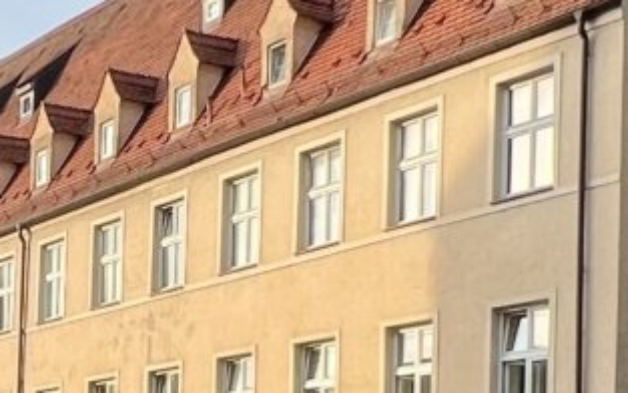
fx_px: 1507
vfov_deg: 14.0
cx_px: 120
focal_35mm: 88
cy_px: 571
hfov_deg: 23.2
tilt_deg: +0.3
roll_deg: -1.0
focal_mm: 1.57
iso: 32
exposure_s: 1/504
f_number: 1.8
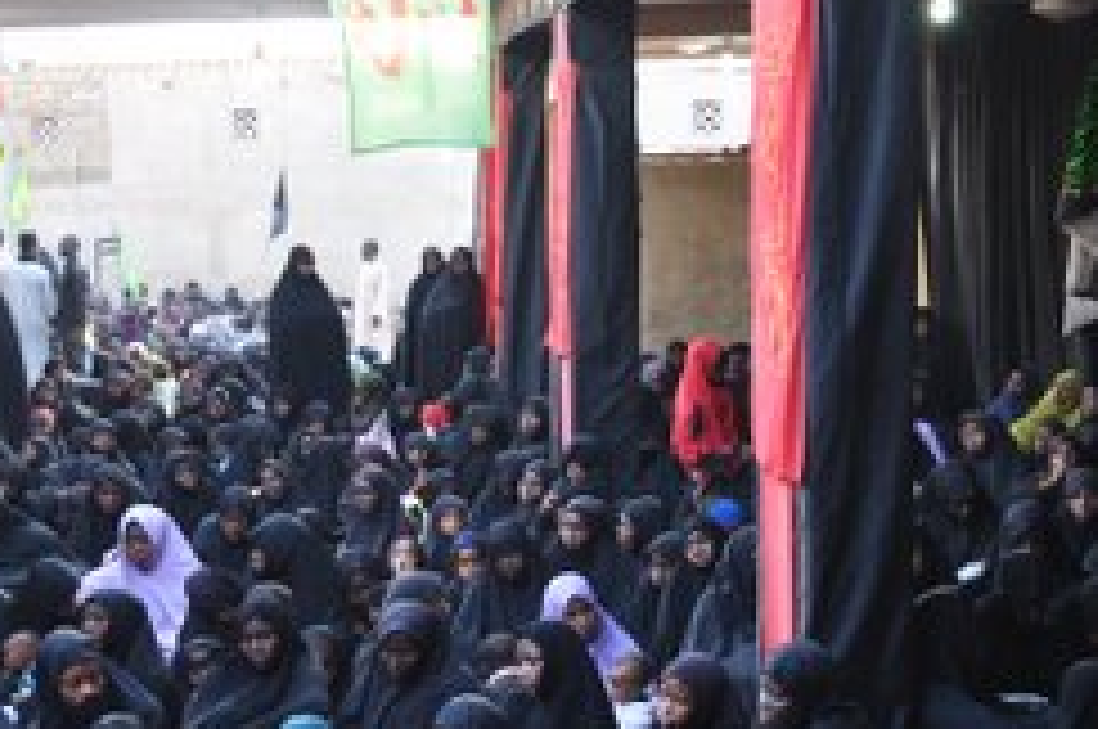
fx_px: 1797
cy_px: 488
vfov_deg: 22.8
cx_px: 688
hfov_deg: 33.8
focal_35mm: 59
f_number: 3.8
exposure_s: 1/40
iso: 400
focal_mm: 20
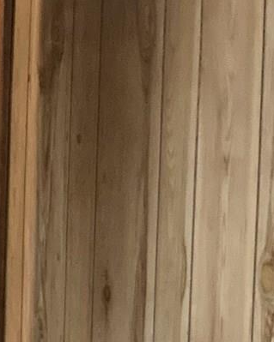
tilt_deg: -6.4
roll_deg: -1.8
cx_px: -188
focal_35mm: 158
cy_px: 68
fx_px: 1602
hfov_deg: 9.4
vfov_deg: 12.2
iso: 640
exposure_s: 1/20
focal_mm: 3.99
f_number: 1.8
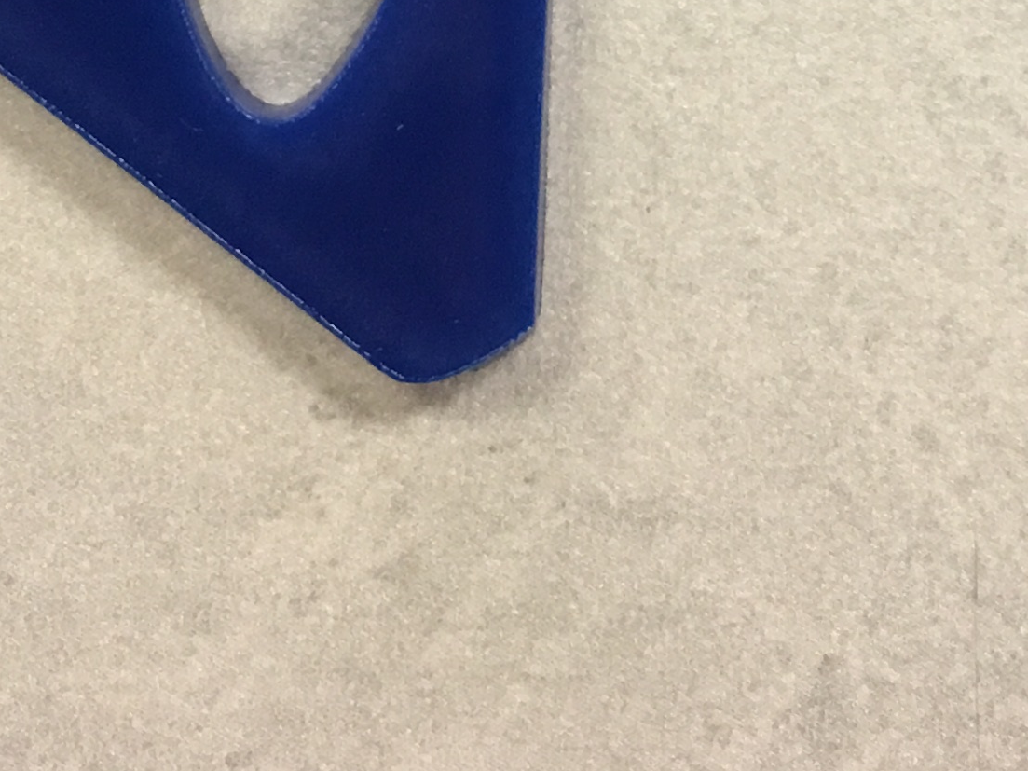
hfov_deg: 18.4
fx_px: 3148
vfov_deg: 12.8
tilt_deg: -86.8
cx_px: 789
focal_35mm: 106
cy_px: -558
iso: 64
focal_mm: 4.15
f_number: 2.2
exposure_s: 1/15
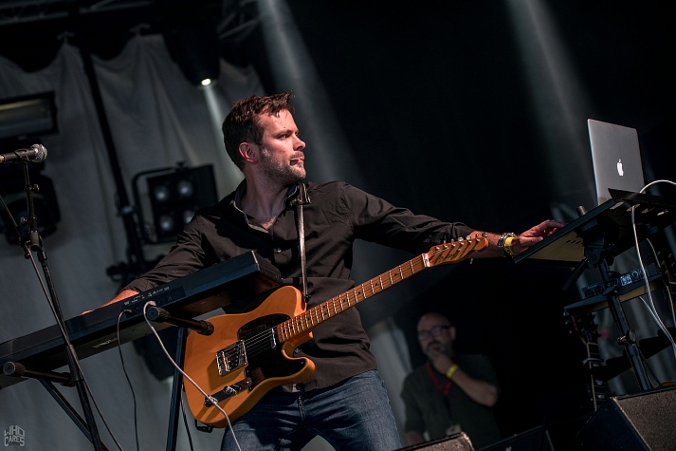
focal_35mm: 106
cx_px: 338
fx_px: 1990
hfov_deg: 19.3
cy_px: 227
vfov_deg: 12.9
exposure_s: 1/100
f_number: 2.8
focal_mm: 70
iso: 250
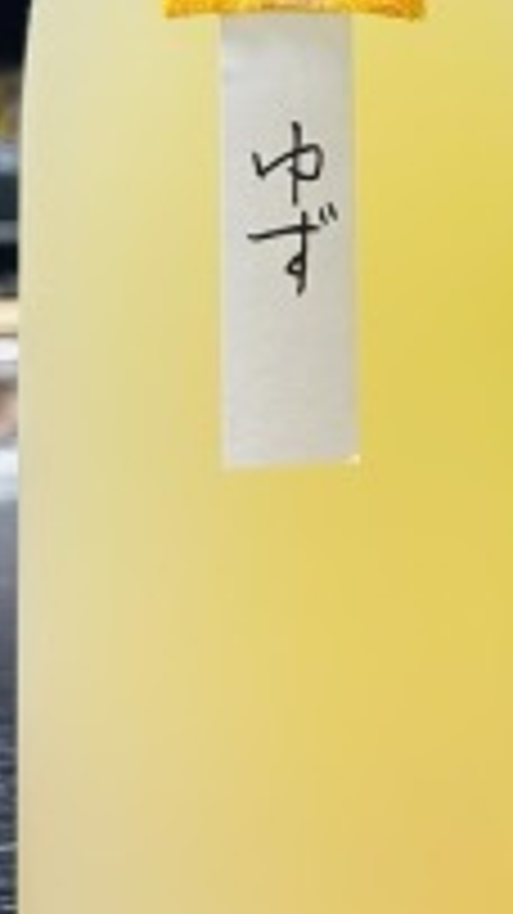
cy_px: 59
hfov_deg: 17.2
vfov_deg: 29.9
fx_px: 1622
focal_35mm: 67
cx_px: 612
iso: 200
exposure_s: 1/60
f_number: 1.5
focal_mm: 5.7
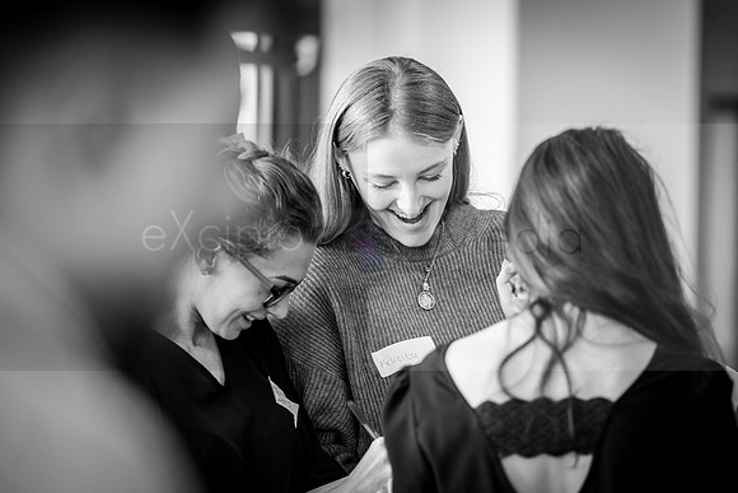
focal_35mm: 241
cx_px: 445
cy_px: 297
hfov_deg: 8.5
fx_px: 4948
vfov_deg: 5.7
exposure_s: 1/125
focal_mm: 200
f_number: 2.8
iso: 400
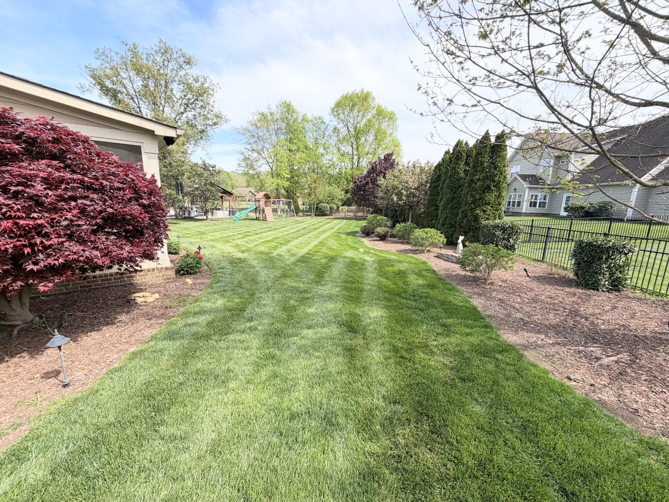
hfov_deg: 102.1
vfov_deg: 85.7
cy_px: 251
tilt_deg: -8.8
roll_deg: -0.3
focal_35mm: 14
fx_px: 271
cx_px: 334
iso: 40
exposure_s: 1/770
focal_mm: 2.22
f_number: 2.2
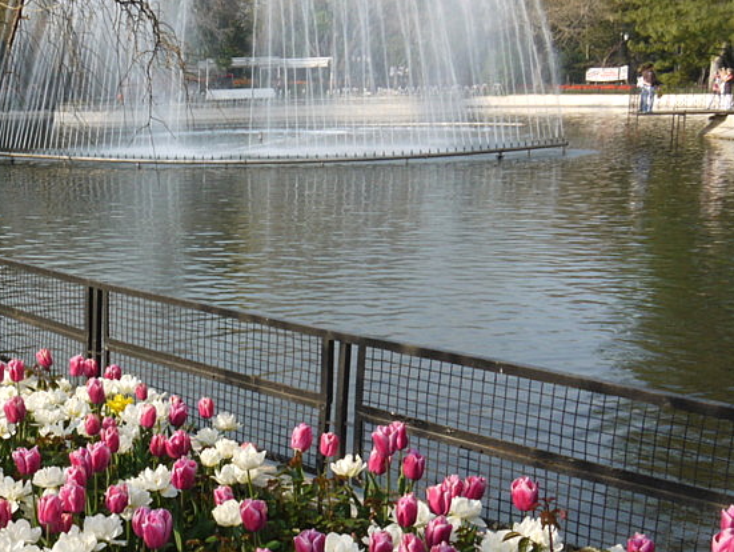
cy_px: 329
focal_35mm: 52
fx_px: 1103
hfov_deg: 34.6
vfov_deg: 28.0
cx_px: 68
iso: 250
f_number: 22
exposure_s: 1/30
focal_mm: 14
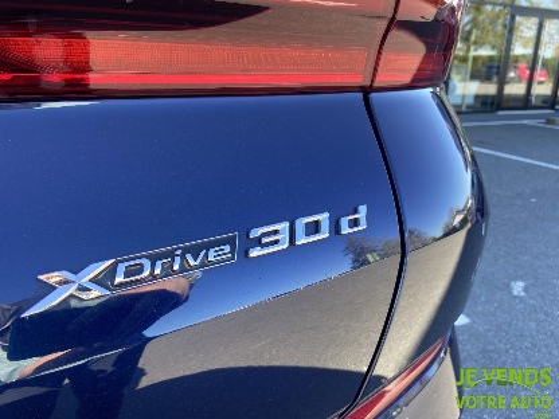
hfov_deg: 67.3
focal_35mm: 26
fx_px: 420
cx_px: 280
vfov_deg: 53.1
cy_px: 210
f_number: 1.8
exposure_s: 1/121
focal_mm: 4.25
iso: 40
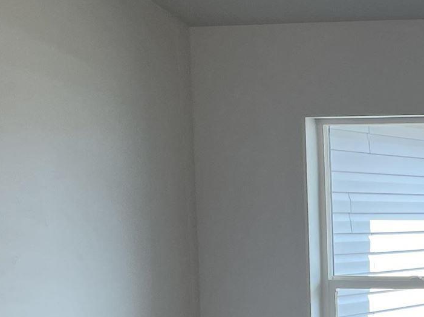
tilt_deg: -4.1
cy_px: 326
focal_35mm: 114
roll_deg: +2.0
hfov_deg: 15.4
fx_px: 1396
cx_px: 713
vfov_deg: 12.8
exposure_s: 1/133
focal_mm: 4.2
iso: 32
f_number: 1.6
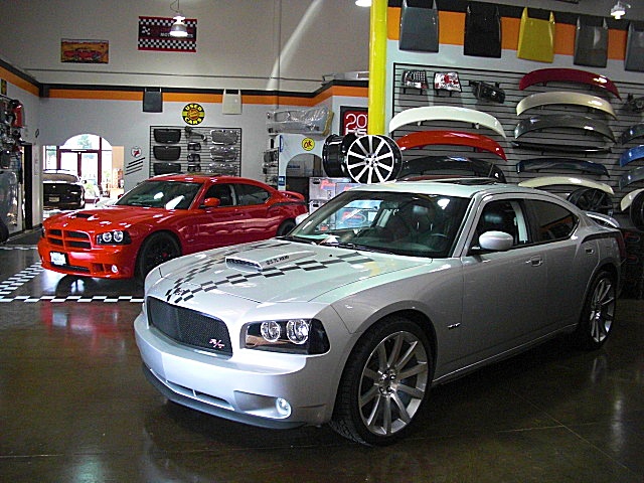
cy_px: 242
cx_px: 322
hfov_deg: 51.4
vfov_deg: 39.7
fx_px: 670
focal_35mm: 36
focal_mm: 6.3
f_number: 2.8
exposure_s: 1/100
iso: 400
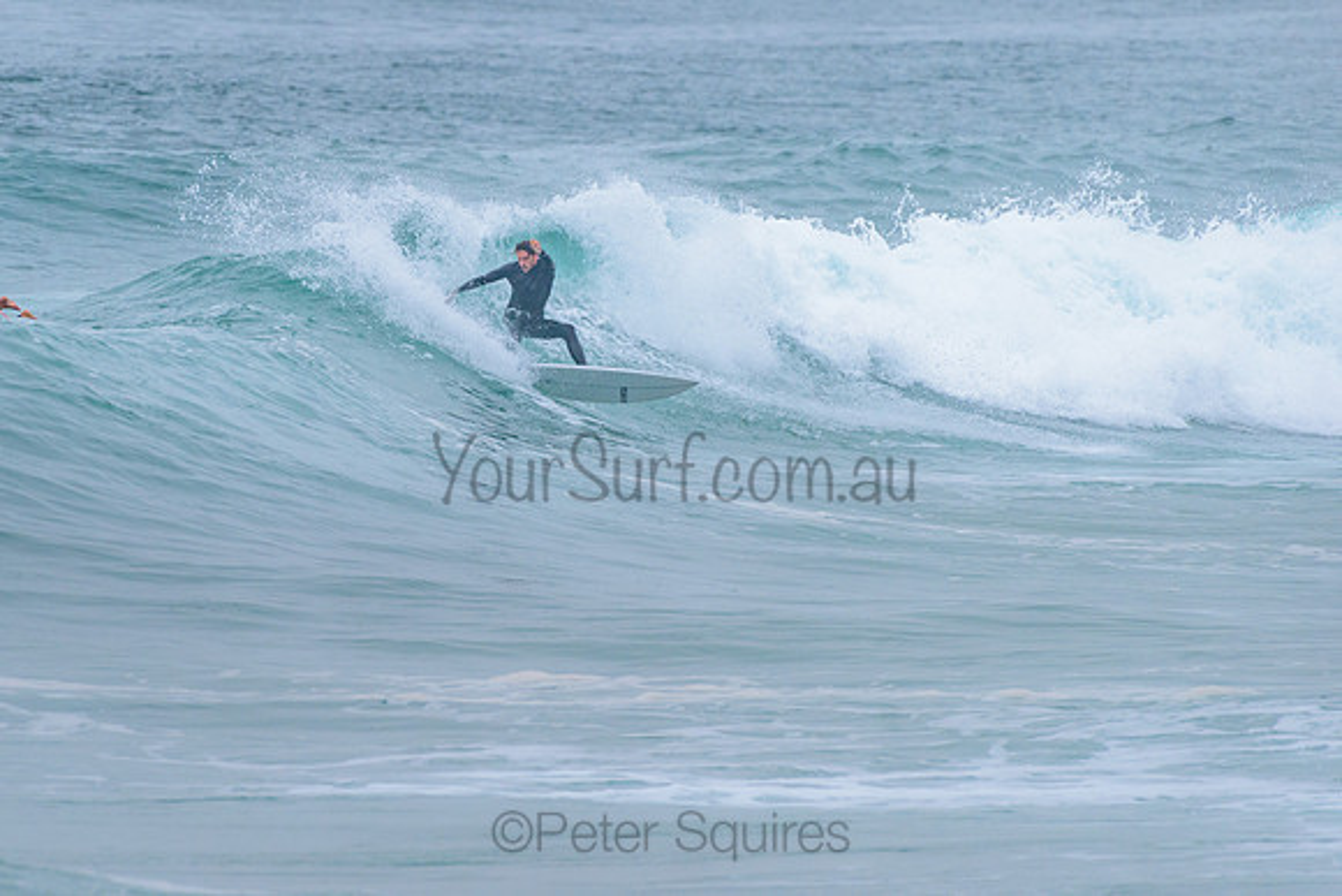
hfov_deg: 3.4
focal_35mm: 612
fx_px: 22816
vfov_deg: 2.2
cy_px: 348
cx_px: 521
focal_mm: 500
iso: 1400
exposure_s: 1/2000
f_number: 5.6
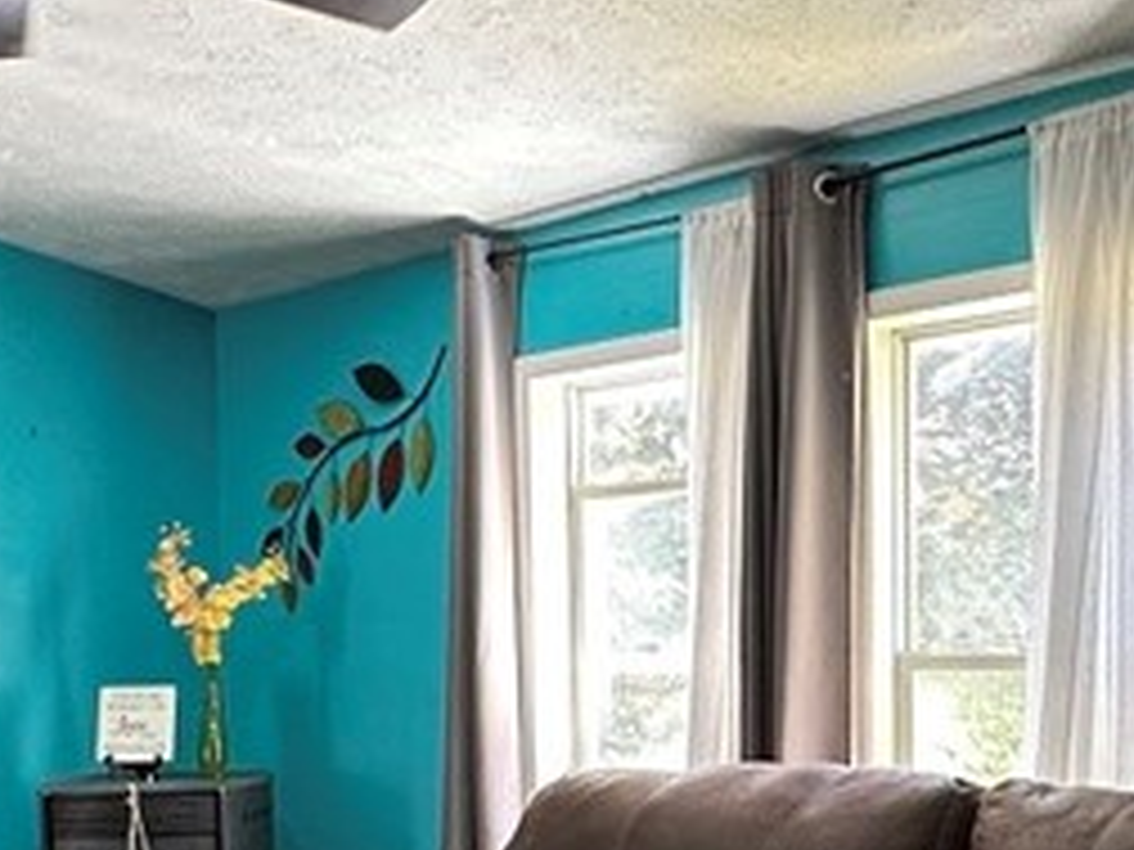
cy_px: 738
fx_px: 1867
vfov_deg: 25.0
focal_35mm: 57
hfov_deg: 33.7
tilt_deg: -2.8
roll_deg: +0.8
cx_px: 504
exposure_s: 1/60
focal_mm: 2.22
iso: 250
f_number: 2.2
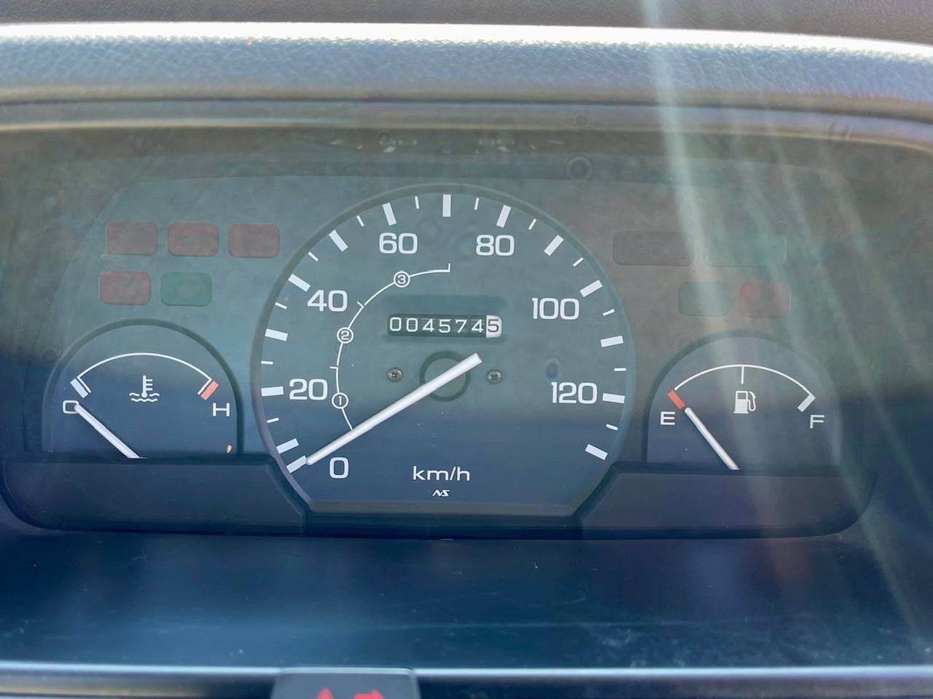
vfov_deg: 54.9
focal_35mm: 25
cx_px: 466
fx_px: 674
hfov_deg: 69.4
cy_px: 350
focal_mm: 5.1
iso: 64
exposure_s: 1/121
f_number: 1.6
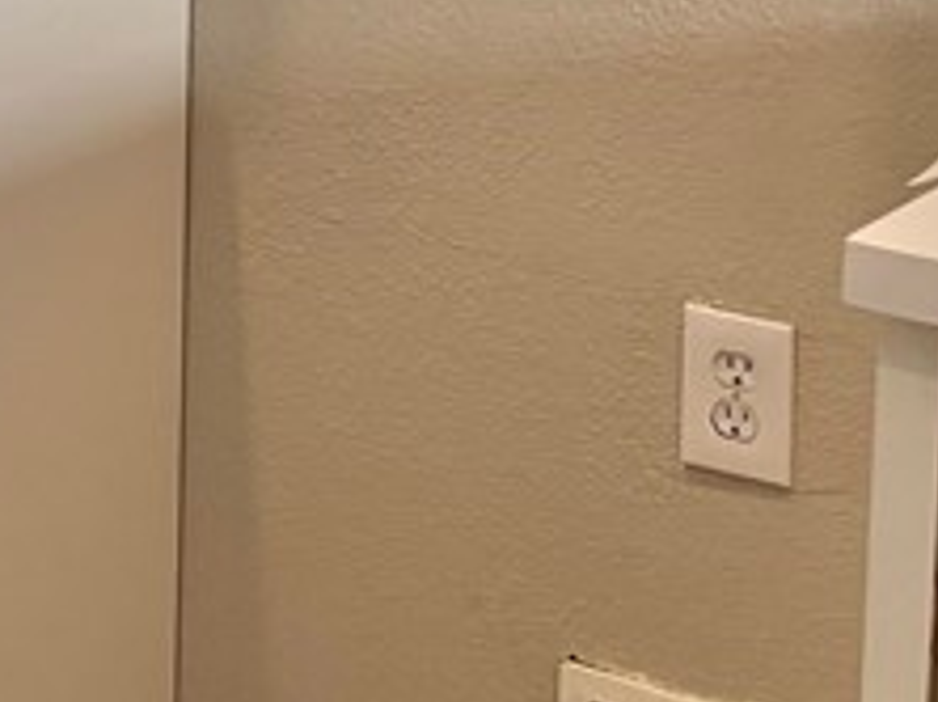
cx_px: -799
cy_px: -309
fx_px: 3248
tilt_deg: -9.0
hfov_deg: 14.3
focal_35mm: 120
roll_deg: +1.5
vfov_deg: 11.8
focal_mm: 5.96
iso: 125
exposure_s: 1/120
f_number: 1.6
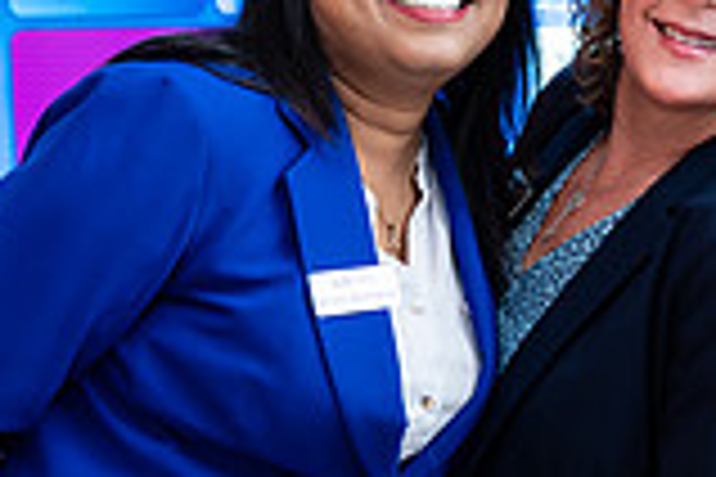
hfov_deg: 17.9
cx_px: 674
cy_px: 179
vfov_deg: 12.2
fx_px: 2227
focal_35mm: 112
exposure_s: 1/200
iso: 1000
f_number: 3.2
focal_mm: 29.5
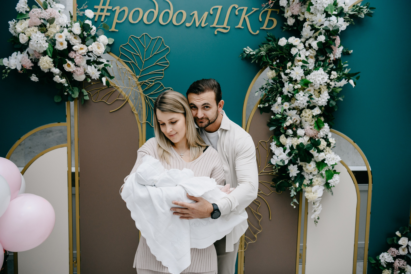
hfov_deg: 56.4
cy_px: 137
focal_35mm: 34
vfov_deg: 39.3
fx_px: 384
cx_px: 206
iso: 320
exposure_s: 1/160
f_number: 3.5
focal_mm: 32
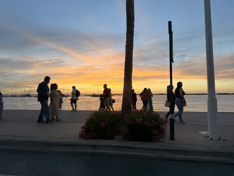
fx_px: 162
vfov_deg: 56.8
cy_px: 88
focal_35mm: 24
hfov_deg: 71.6
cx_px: 117
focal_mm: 6.76
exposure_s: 1/238
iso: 64
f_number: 1.78
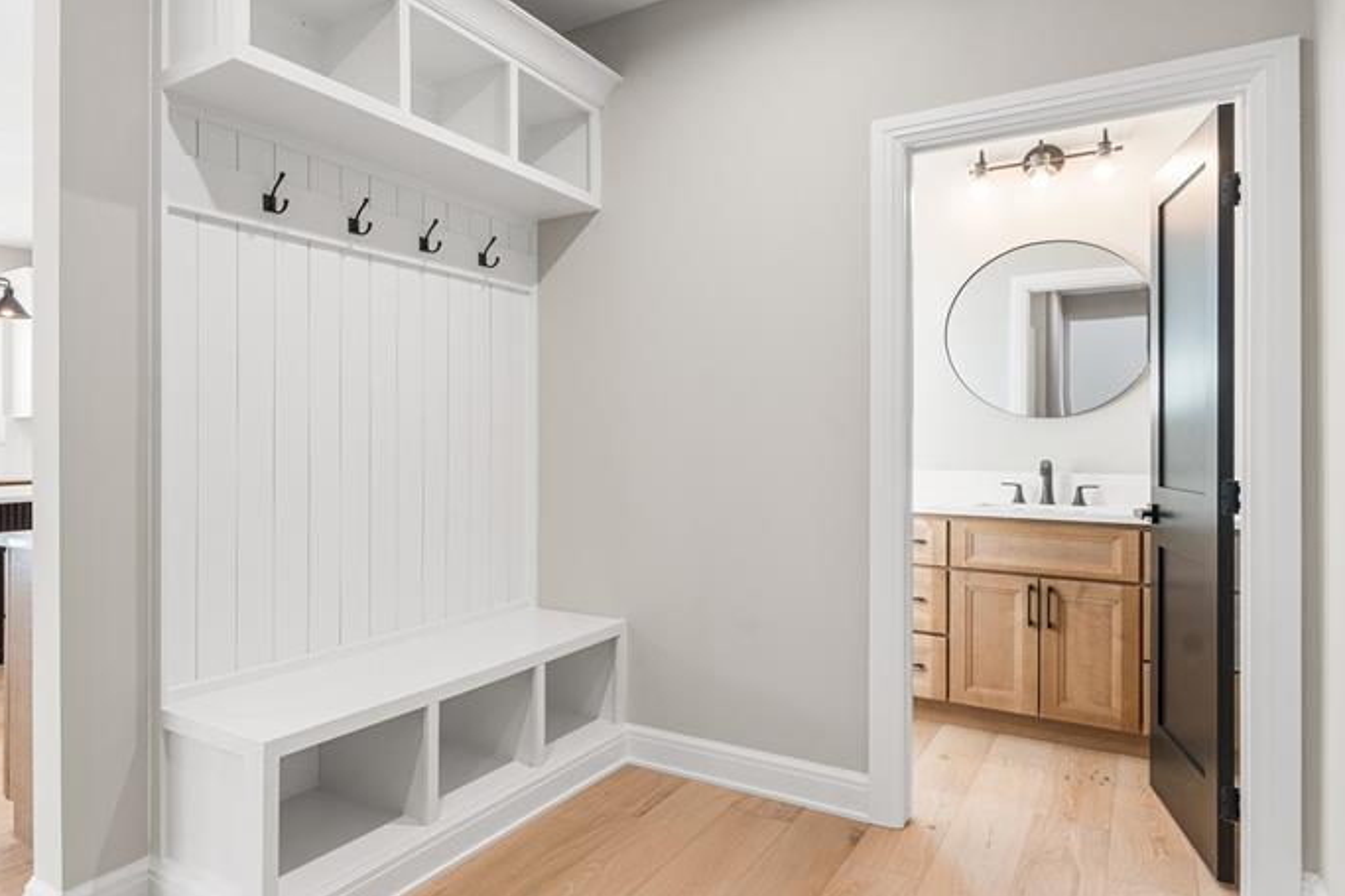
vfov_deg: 53.1
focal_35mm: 24
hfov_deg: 71.2
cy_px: 449
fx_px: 896
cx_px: 431
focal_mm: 16
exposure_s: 1/13
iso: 1000
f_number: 8
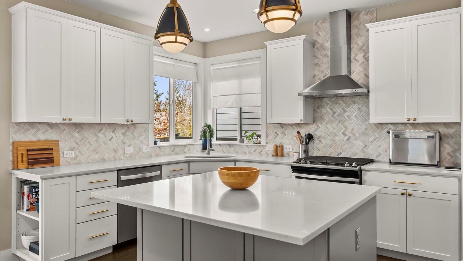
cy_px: 138
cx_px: 225
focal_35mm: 26
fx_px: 319
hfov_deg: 71.9
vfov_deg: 44.4
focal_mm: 24
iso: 1000
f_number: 7.1
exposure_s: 1/30
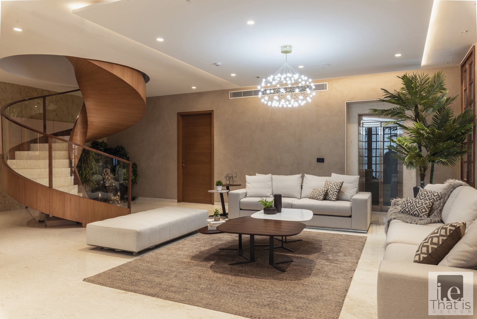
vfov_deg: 53.2
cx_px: 238
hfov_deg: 73.7
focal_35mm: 24
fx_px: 318
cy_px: 160
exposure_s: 1/2
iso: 64
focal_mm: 24
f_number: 8
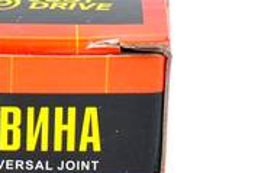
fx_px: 5087
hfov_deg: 2.9
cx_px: 128
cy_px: 275
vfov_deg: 1.9
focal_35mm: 709
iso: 200
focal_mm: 105
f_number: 10
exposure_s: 1/200
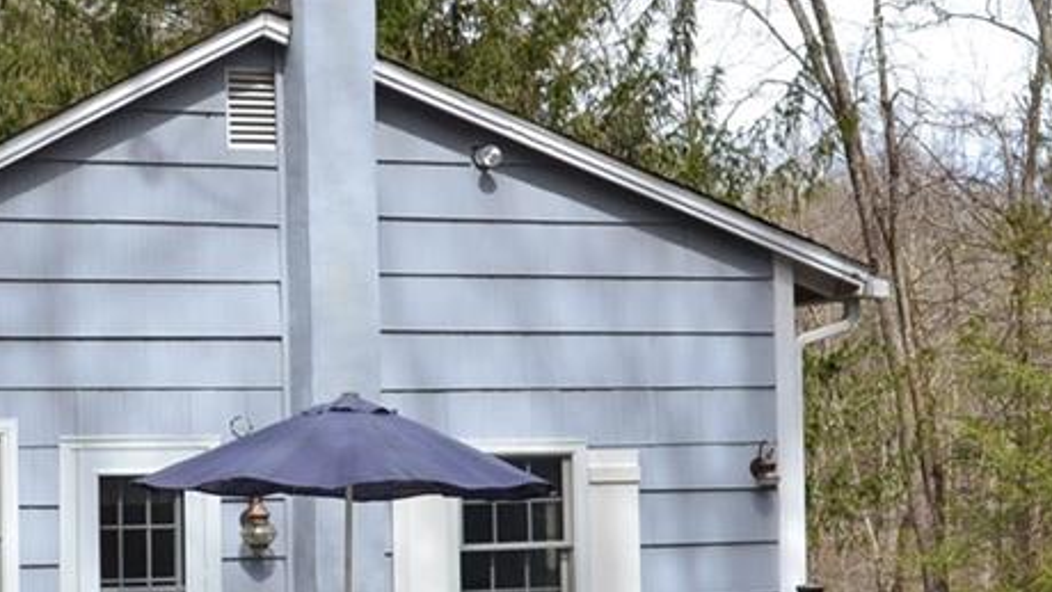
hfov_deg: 25.0
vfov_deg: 14.4
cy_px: 350
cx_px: 274
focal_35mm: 84
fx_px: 2344
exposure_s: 1/250
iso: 400
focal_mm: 24
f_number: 10
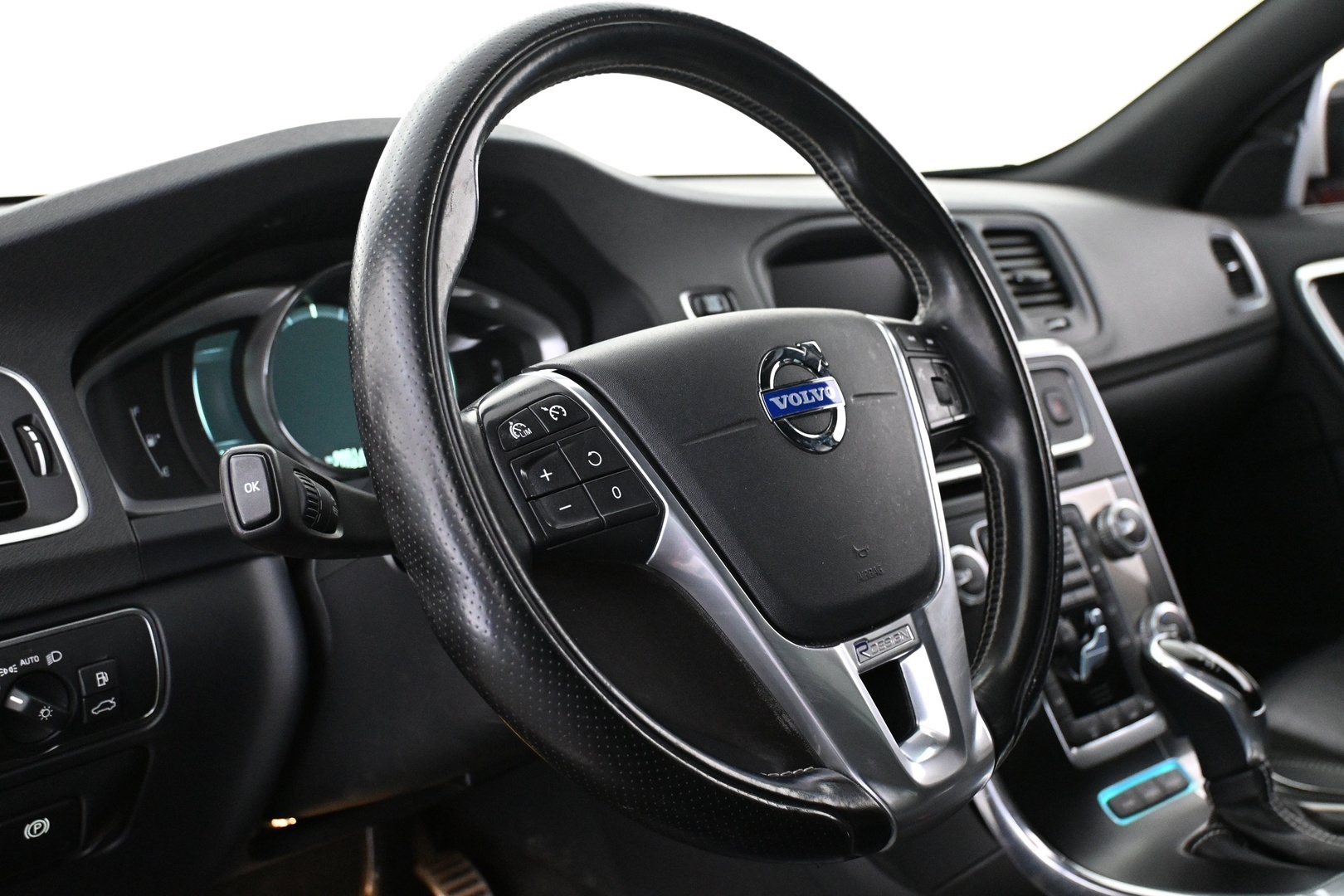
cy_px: 448
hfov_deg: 52.2
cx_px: 672
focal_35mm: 37
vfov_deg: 36.2
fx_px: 1372
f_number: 4.2
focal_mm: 24.5
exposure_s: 1/30
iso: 4000
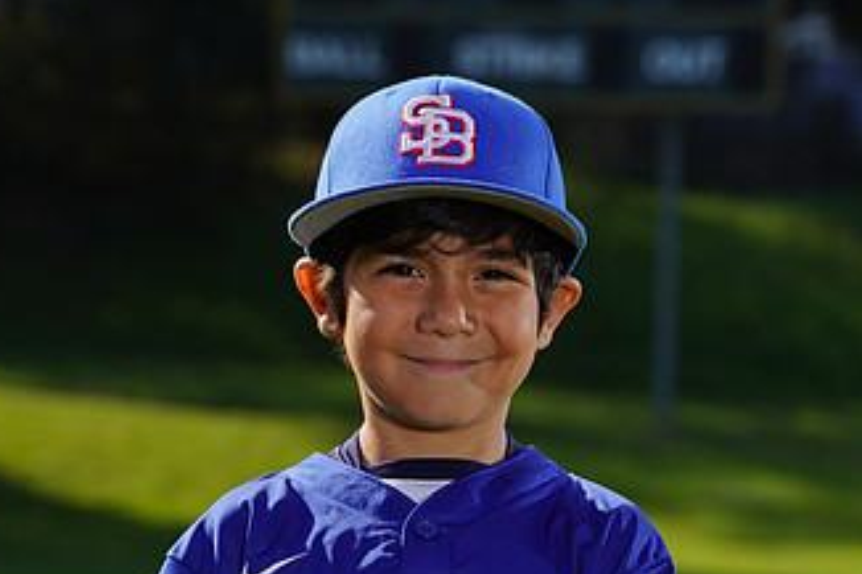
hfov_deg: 6.5
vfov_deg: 4.3
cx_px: 432
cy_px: 741
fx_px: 7634
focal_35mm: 319
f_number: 10
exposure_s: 1/250
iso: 100
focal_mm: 179
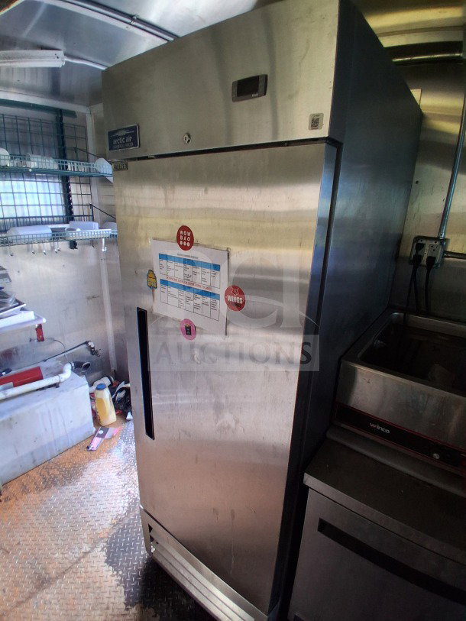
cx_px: 233
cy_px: 310
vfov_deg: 91.0
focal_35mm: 17
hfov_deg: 74.7
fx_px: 305
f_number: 2.2
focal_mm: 1.4
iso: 125
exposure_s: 1/40
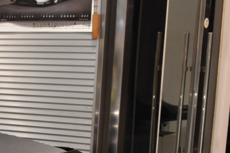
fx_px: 896
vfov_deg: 9.3
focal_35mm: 140
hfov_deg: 12.9
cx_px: -213
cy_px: 289
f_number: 8
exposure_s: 1/30
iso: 1000
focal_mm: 21
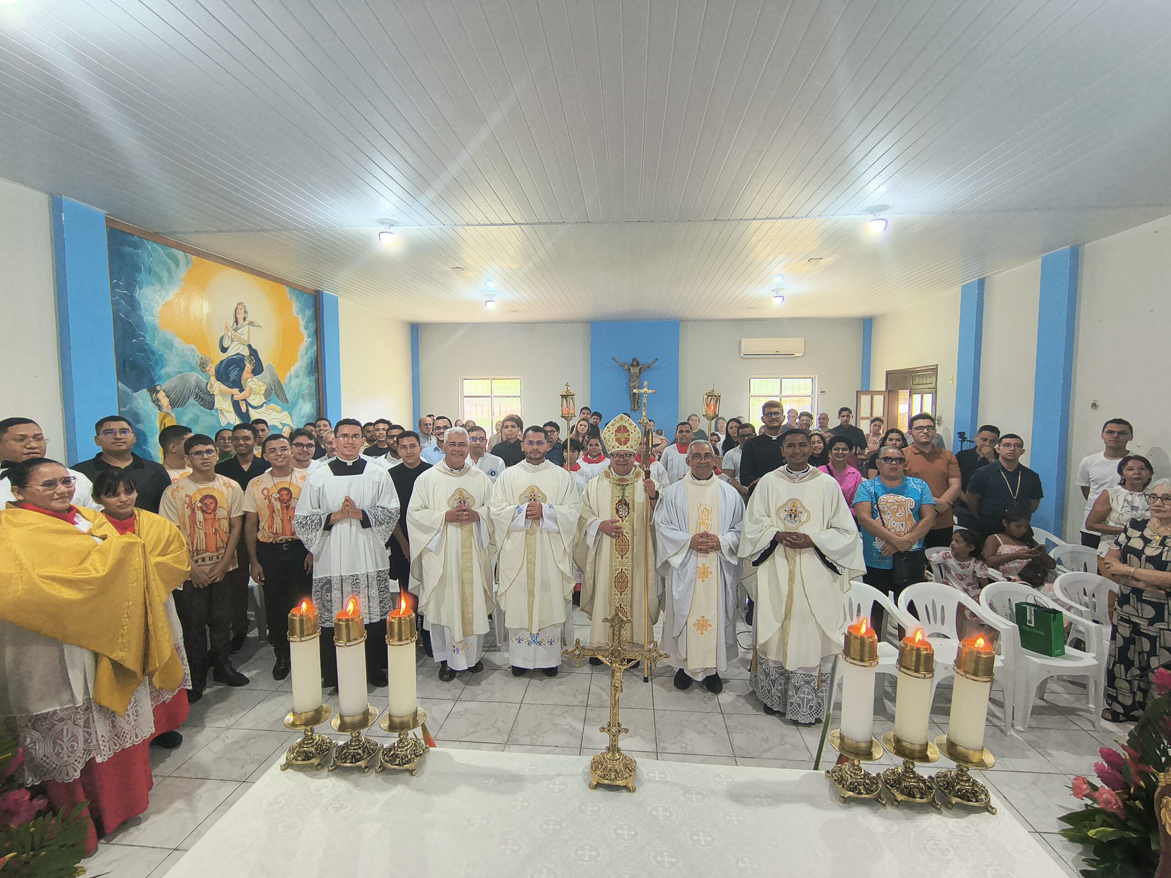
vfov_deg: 94.5
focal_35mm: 12
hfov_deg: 110.5
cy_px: 439
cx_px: 586
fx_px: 406
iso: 222
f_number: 2.2
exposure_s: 1/60
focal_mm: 2.13
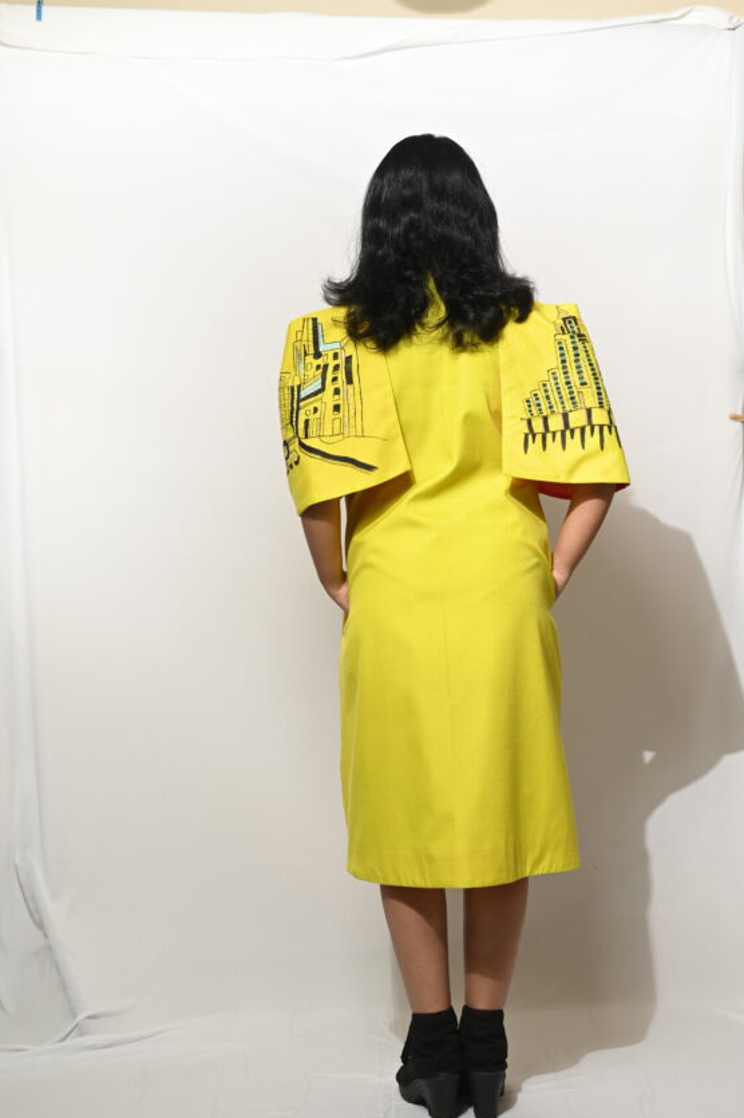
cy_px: 550
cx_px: 368
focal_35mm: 54
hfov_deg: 25.0
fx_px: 1675
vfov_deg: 36.9
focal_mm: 50
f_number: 4
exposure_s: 1/160
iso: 100
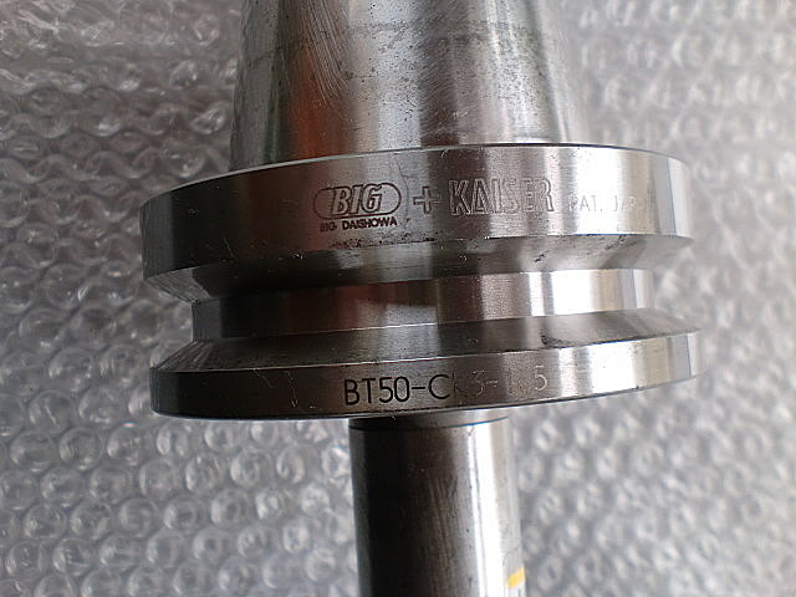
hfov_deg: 52.6
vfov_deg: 40.7
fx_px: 805
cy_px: 298
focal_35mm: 35
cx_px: 398
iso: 64
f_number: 3.1
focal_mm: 6.3
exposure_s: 1/100
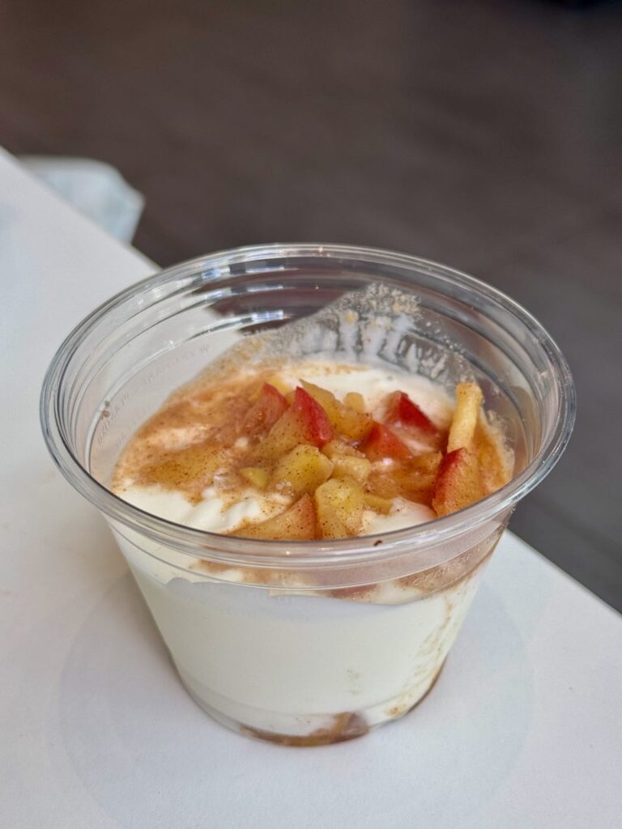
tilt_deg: -36.4
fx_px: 1150
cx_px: 311
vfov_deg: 39.7
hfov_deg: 30.3
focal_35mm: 48
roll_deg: +1.2
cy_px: 414
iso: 64
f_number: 1.78
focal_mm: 6.76
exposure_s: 1/348
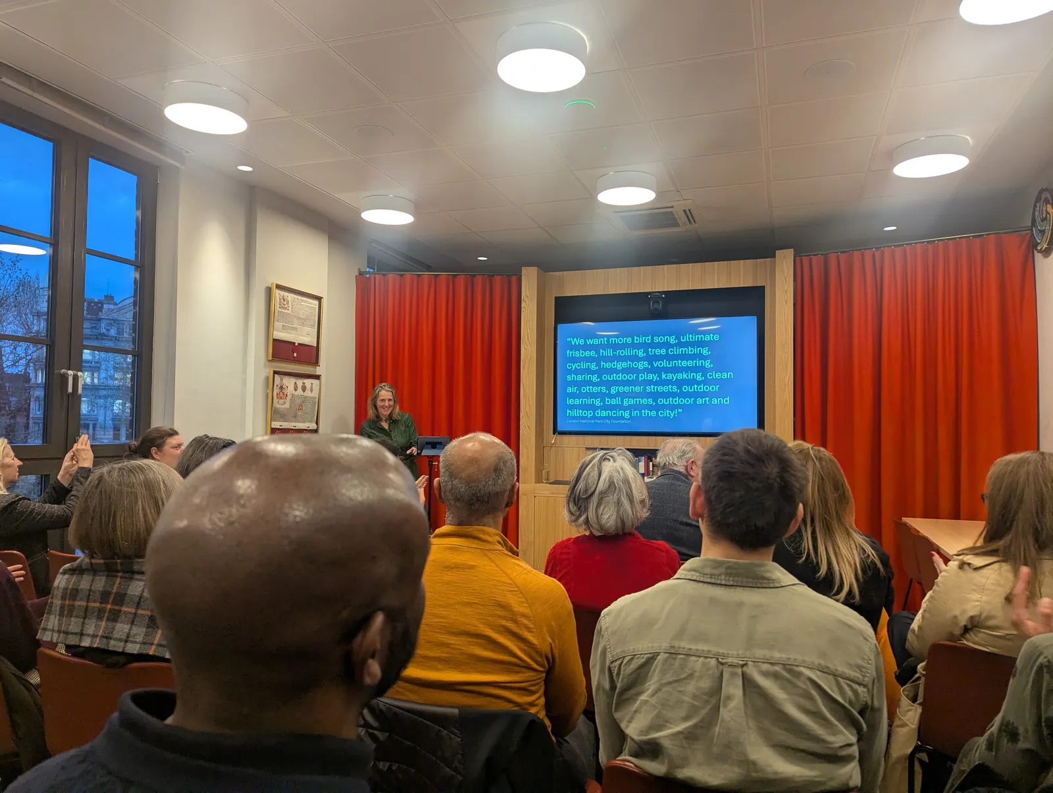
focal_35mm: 24
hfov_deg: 71.5
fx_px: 731
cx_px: 526
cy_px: 396
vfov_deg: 56.9
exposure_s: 1/100
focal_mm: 6.81
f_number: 1.85
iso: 144
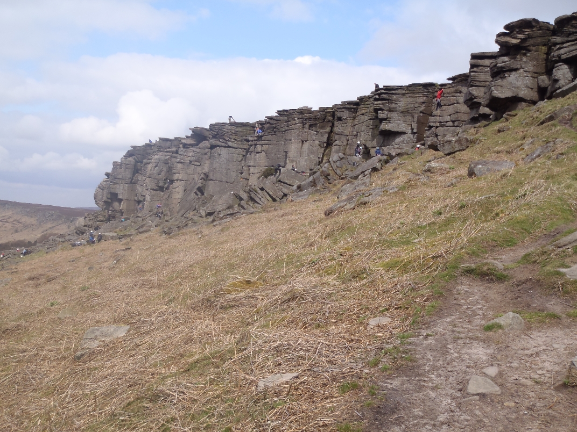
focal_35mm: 49
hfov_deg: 38.9
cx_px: 288
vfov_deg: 29.7
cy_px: 216
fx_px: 817
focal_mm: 8.89
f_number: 5.6
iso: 80
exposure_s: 1/400
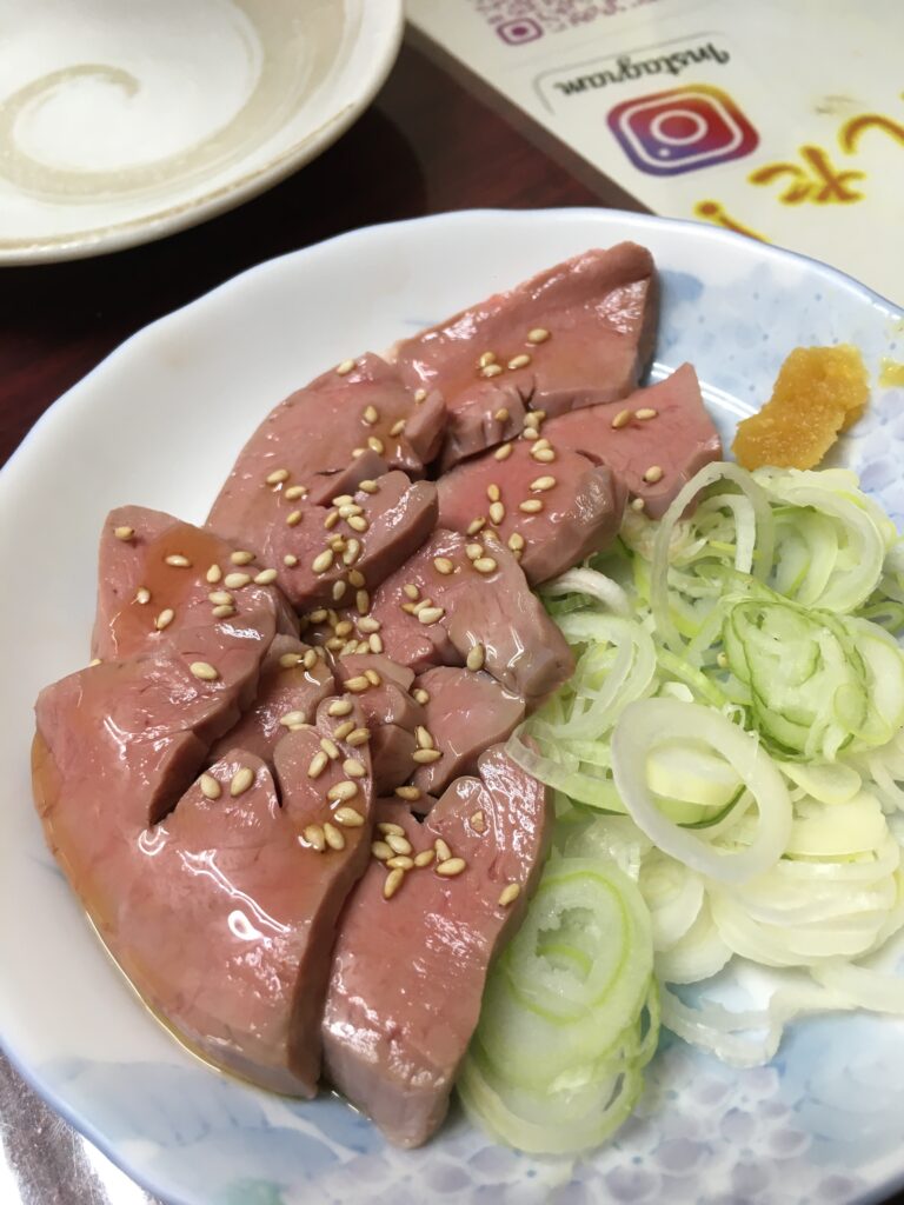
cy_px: 602
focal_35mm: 29
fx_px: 1010
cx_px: 452
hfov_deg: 48.2
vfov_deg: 61.7
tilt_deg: -55.8
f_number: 2.2
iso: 64
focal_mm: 4.15
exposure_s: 1/33
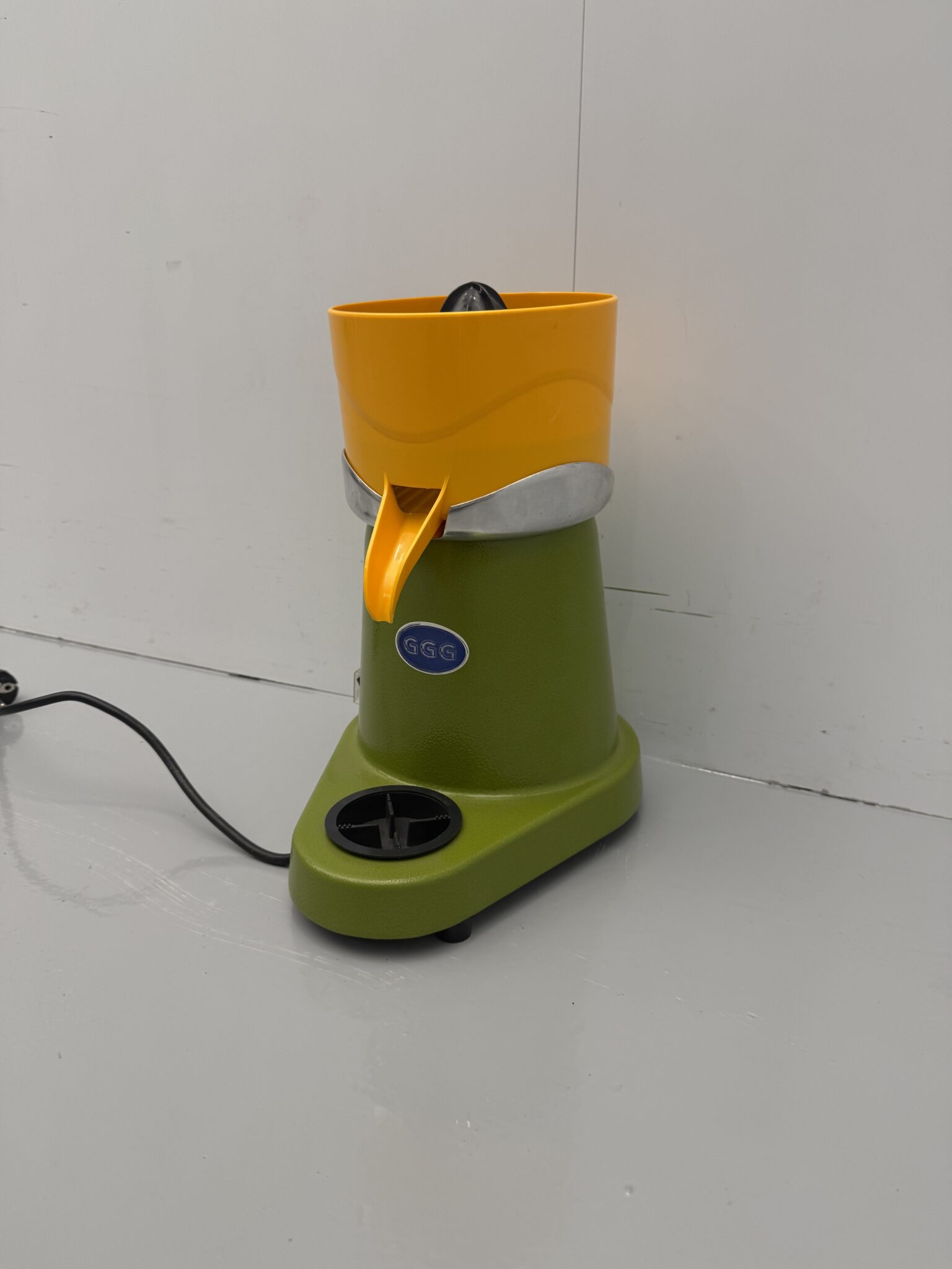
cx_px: 476
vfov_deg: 71.6
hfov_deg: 56.8
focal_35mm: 24
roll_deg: -1.2
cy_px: 634
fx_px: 880
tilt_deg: -18.2
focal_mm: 6.76
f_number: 1.78
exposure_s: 1/100
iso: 125
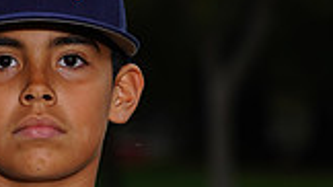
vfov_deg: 1.7
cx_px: -26
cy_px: 358
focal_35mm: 702
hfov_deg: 3.1
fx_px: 6196
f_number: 8
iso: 160
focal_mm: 187
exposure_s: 1/250
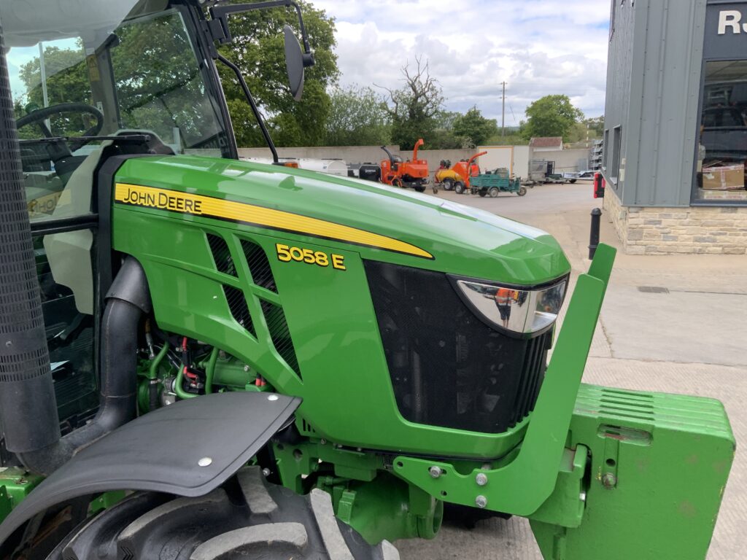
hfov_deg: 61.7
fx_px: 626
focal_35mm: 29
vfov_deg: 48.2
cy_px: 280
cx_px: 374
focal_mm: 3
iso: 16
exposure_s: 1/318
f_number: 1.8
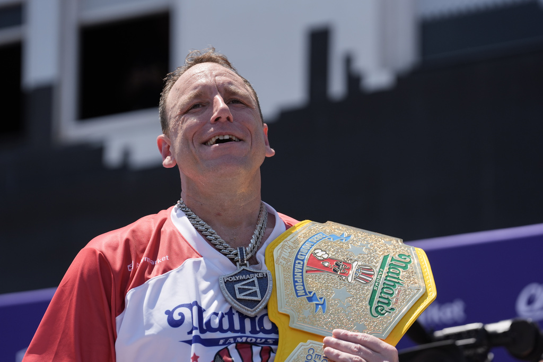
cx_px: 272
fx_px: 2412
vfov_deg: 8.6
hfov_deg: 12.8
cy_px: 181
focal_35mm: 160
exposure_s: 1/2500
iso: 200
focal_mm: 160
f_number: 4
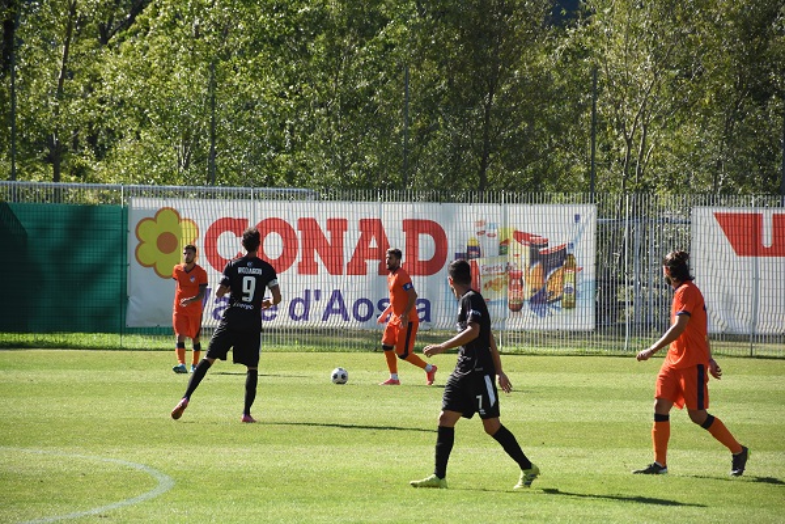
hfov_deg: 9.8
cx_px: 392
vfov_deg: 6.5
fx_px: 4579
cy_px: 262
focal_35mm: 210
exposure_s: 1/1250
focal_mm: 140
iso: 640
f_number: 6.3
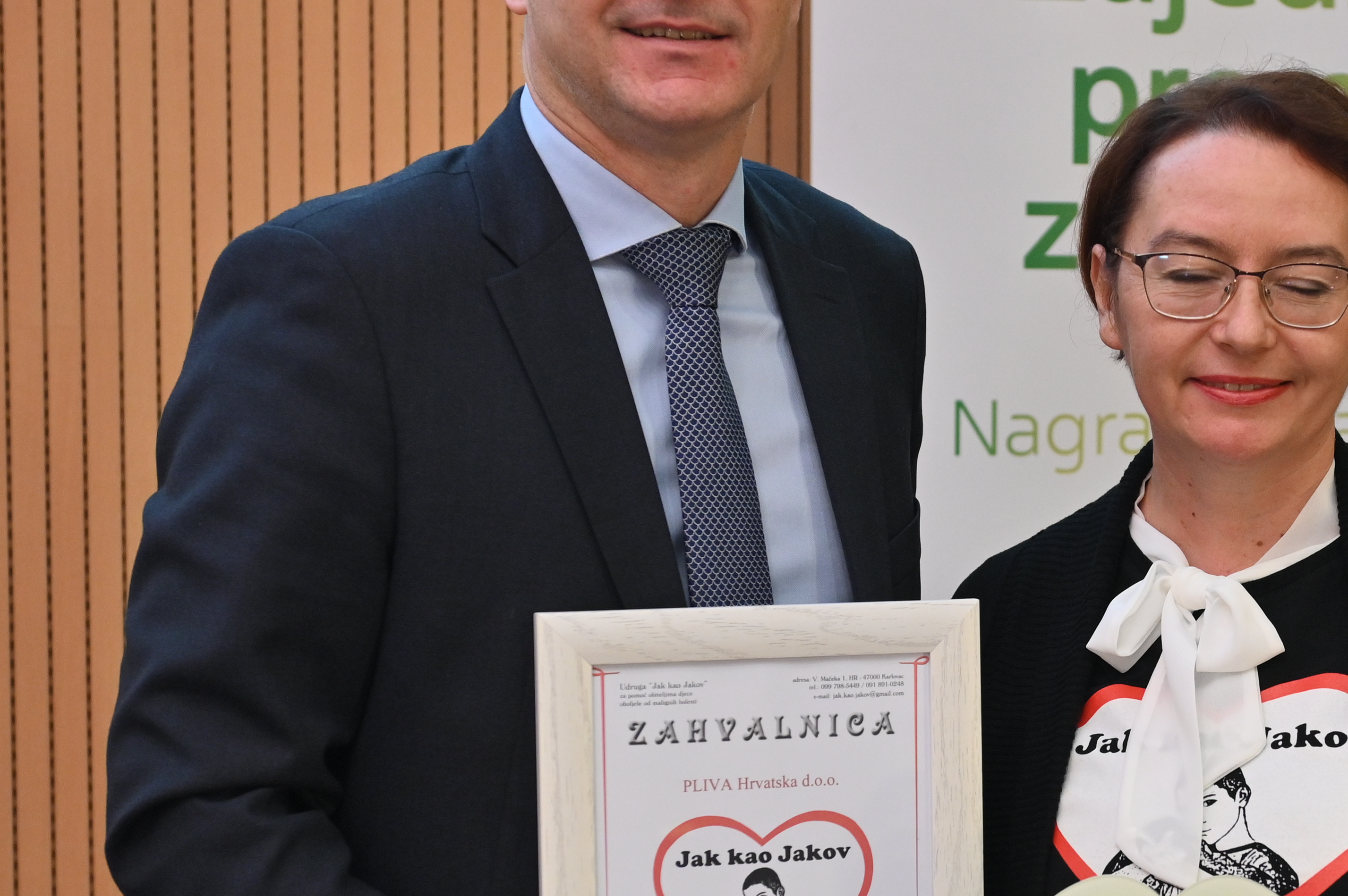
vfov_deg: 15.3
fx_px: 3330
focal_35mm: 89
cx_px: 1130
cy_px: 562
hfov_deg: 22.5
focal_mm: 42
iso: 1250
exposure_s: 1/125
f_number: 3.5
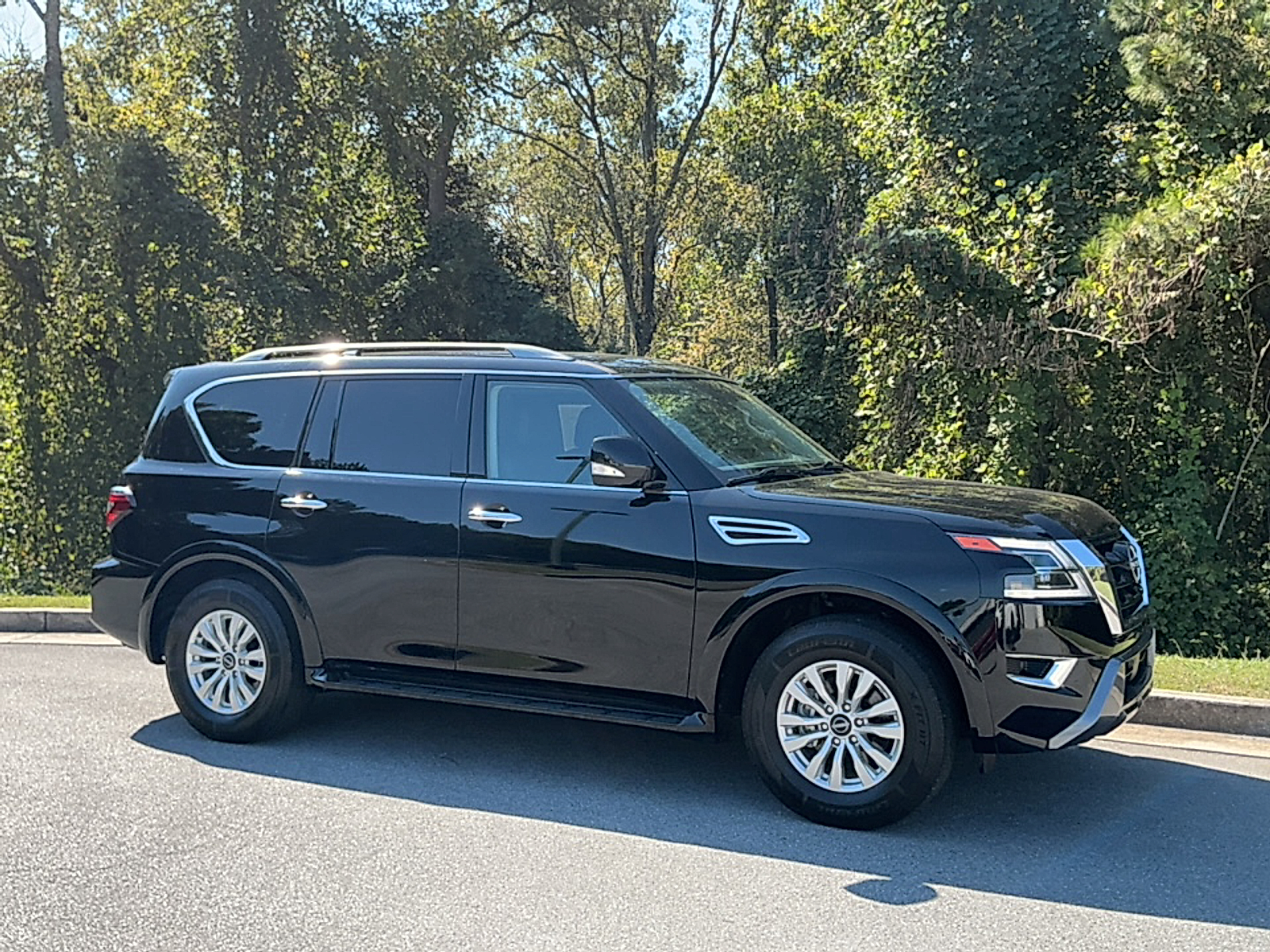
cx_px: 635
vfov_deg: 48.2
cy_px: 476
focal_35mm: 29
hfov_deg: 61.7
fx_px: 1064
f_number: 1.8
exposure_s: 1/509
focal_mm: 3
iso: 25
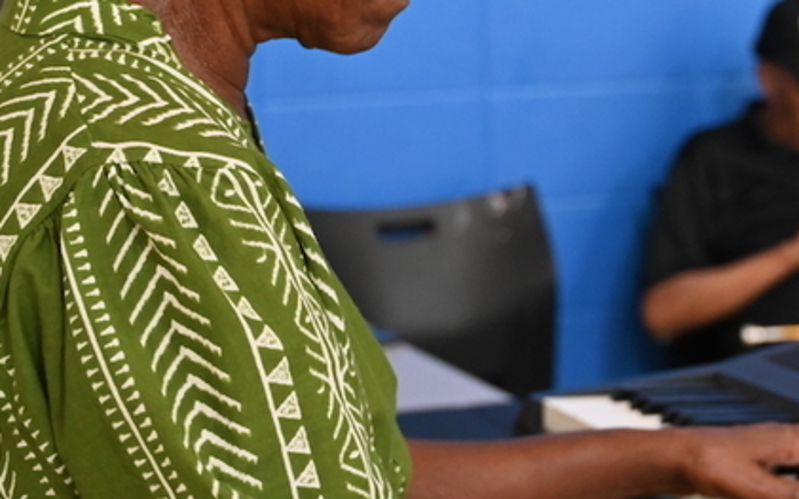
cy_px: 167
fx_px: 2373
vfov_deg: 12.0
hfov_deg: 18.8
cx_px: 697
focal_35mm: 109
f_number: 4
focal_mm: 44
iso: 3200
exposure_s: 1/80
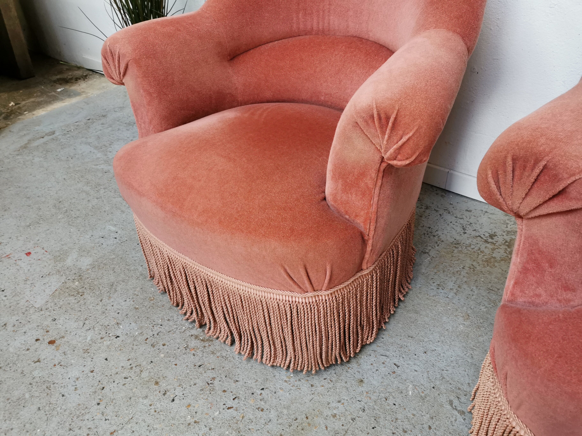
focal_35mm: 27
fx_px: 454
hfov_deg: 65.3
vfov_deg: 51.4
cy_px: 218
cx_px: 291
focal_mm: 5.58
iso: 160
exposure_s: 1/50
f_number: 1.8
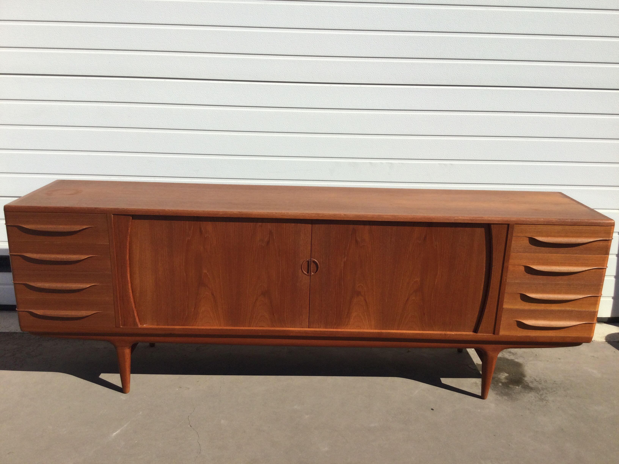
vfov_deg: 45.4
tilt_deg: -16.9
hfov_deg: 58.4
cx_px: 310
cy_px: 232
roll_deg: -2.5
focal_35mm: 31
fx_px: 554
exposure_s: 1/1359
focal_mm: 3.3
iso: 25
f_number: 2.4
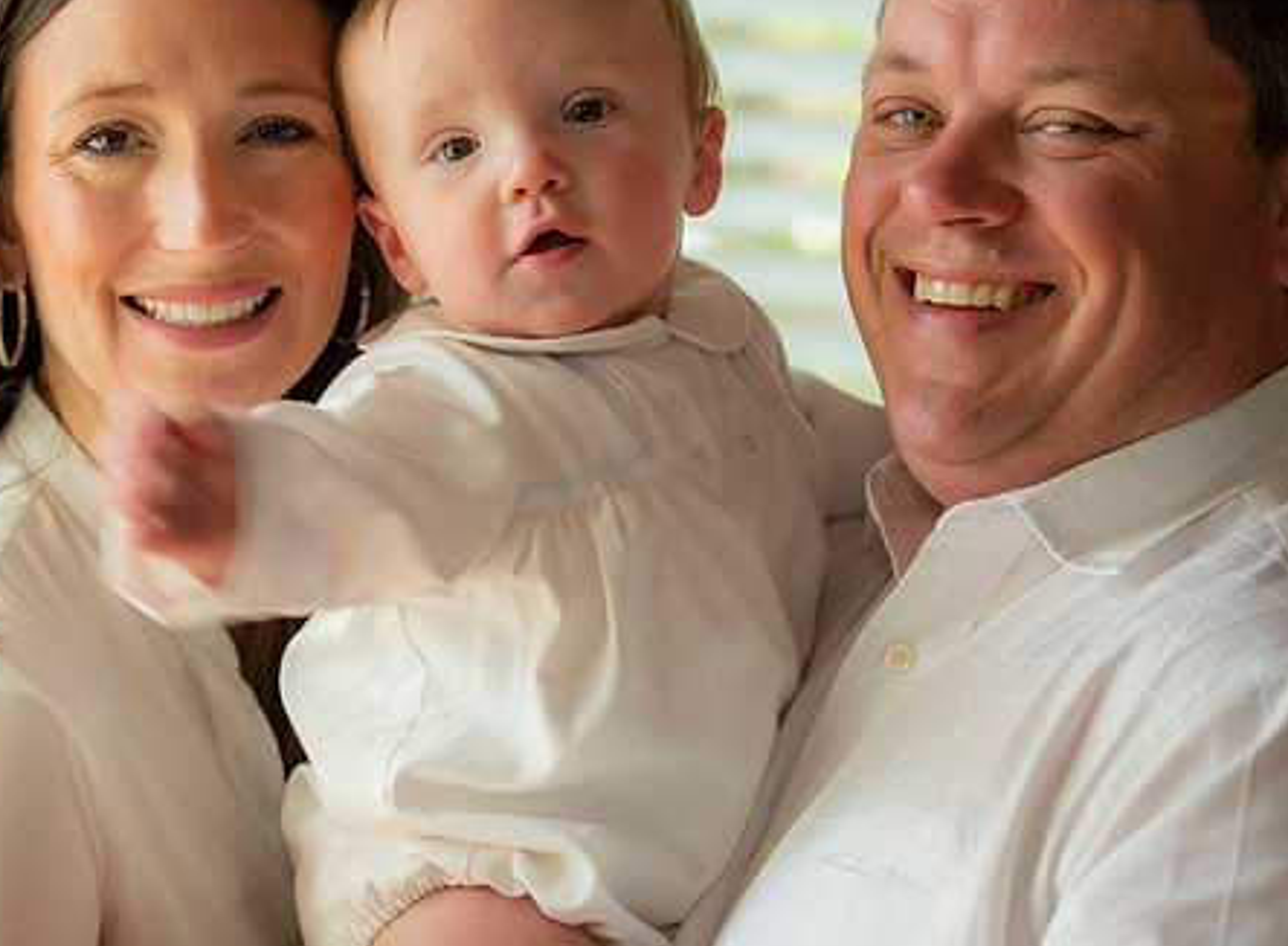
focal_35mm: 122
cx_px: 452
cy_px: 337
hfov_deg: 16.2
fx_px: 4505
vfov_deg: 12.0
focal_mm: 85
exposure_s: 1/80
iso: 200
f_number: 2.8
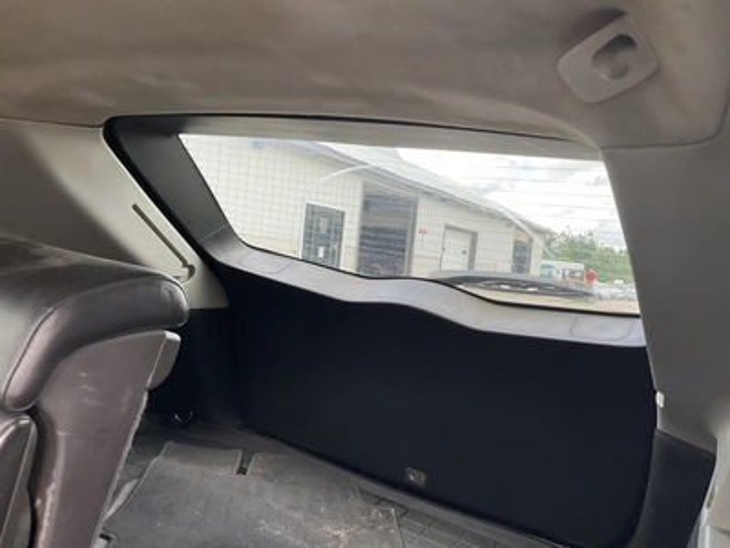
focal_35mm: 29
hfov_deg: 61.7
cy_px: 274
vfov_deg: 48.2
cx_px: 365
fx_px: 612
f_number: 1.8
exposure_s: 1/103
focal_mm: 3
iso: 64
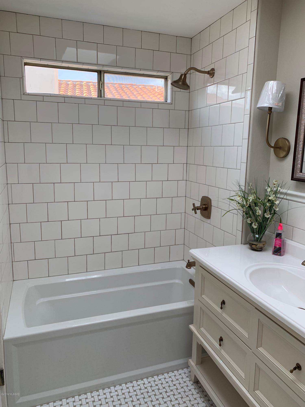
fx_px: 305
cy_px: 204
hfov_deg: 53.1
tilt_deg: -8.9
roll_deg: -1.0
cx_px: 152
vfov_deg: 67.3
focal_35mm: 26
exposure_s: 1/166
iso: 25
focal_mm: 4.25
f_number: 1.8
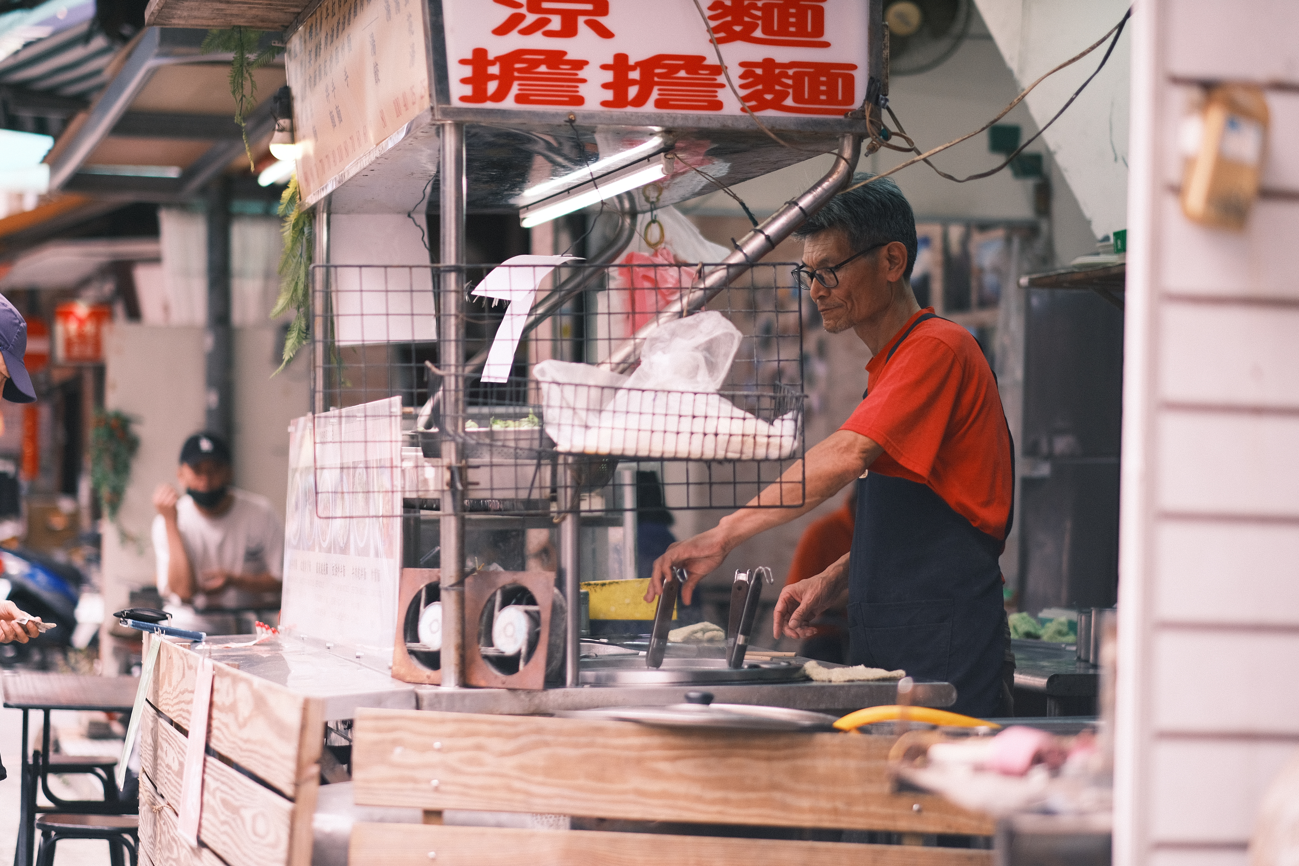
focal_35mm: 84
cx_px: 650
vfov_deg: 16.3
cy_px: 433
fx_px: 3031
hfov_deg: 24.2
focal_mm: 56
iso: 320
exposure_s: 1/900
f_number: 1.2
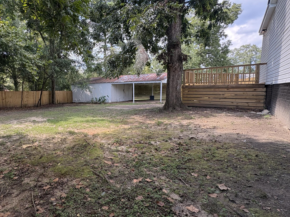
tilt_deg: -4.2
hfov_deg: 82.0
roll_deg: +0.5
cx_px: 98
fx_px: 159
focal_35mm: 19
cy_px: 102
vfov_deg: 68.6
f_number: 2.2
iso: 64
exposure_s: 1/224
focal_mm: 2.22
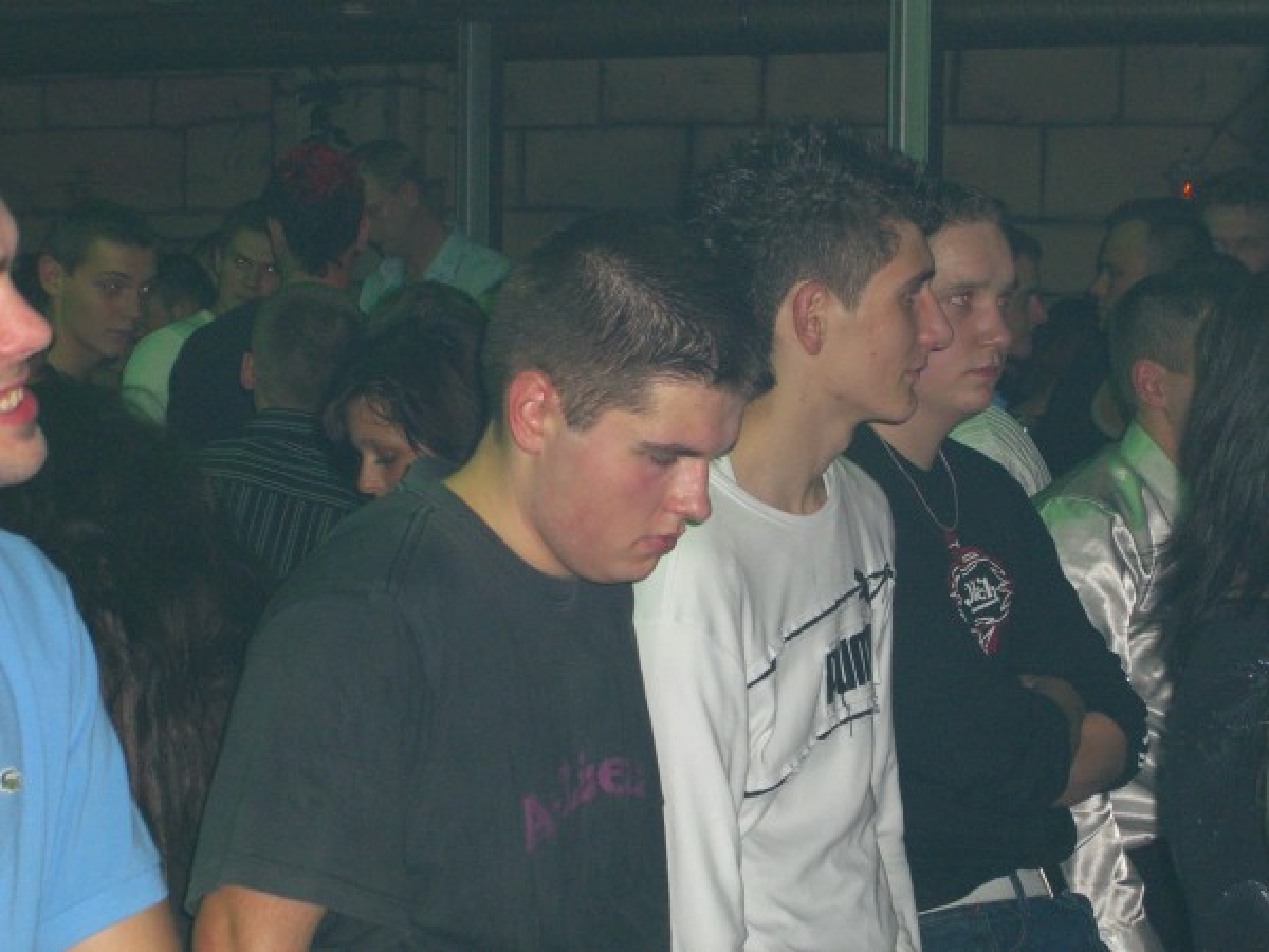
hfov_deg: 20.7
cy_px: 476
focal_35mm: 95
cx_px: 634
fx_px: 3483
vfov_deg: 15.6
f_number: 4.8
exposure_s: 1/60
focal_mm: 19.7
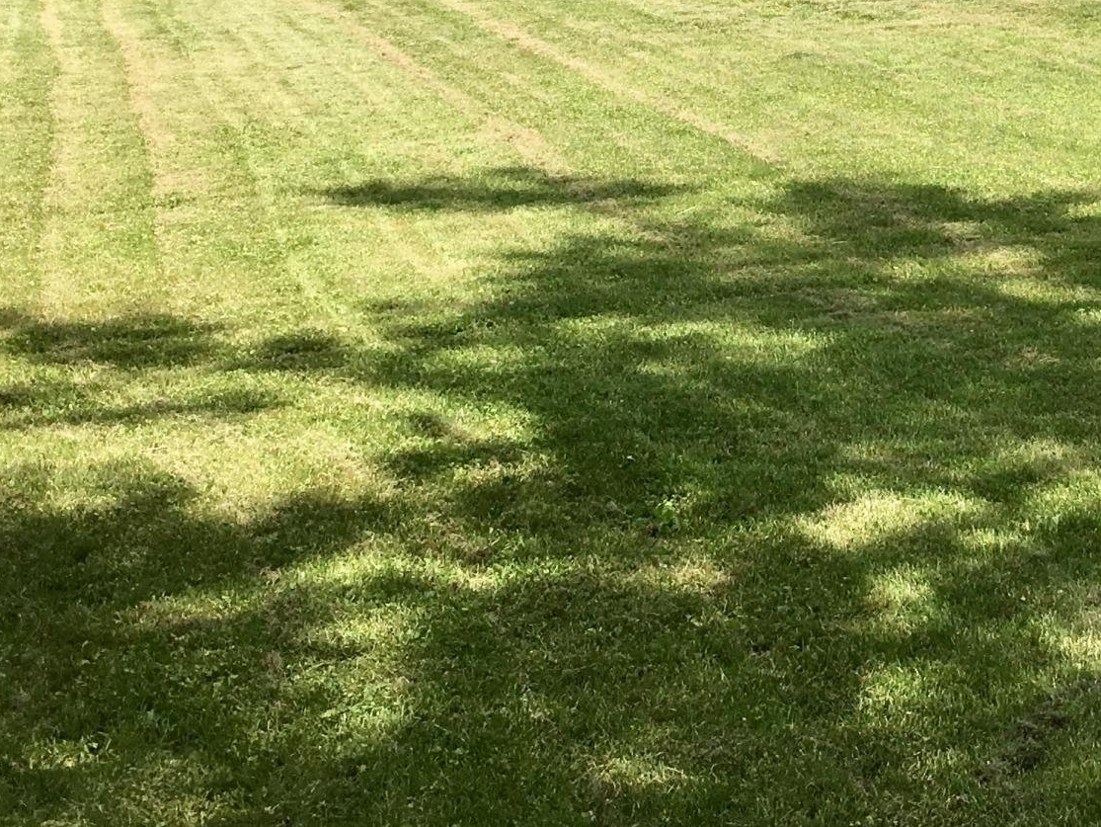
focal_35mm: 78
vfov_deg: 18.6
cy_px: 112
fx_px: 2482
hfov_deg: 24.4
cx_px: 948
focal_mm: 4.15
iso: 25
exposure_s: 1/1221
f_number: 2.2
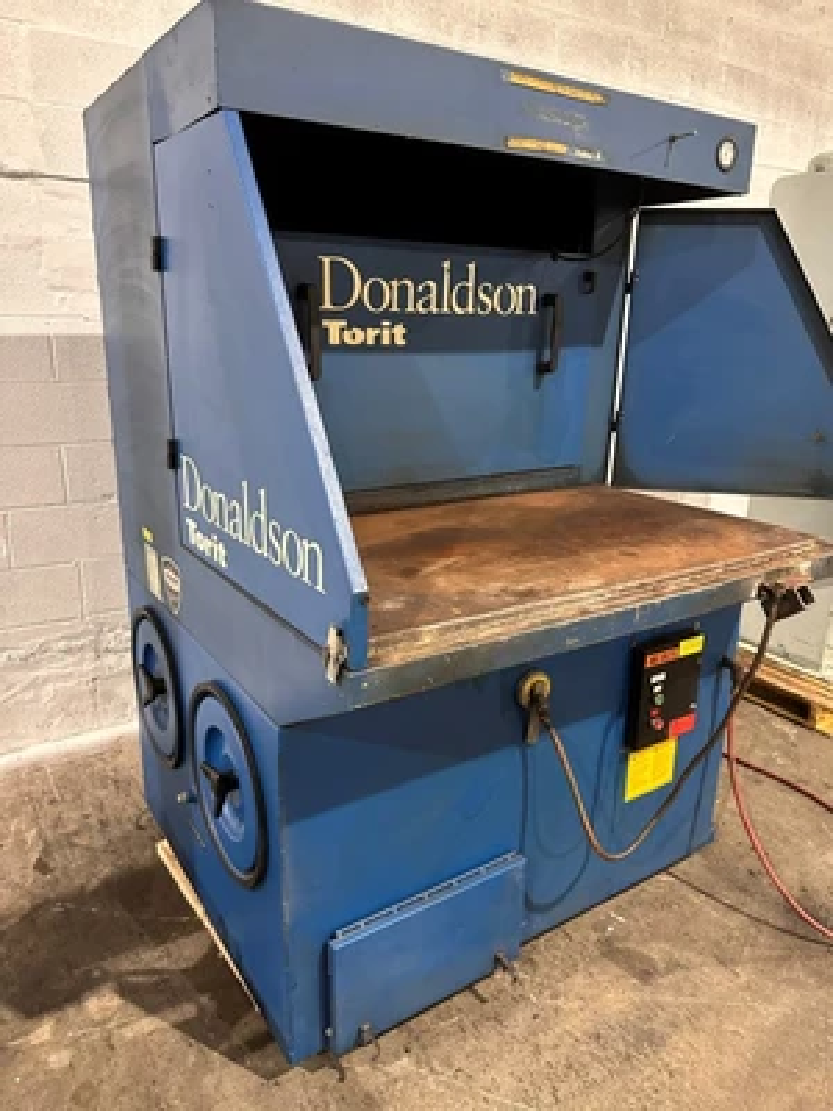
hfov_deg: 56.8
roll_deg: -2.4
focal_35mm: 24
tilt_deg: -15.3
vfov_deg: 71.6
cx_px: 416
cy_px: 556
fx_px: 770
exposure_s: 1/60
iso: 800
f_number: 1.78
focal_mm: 6.86
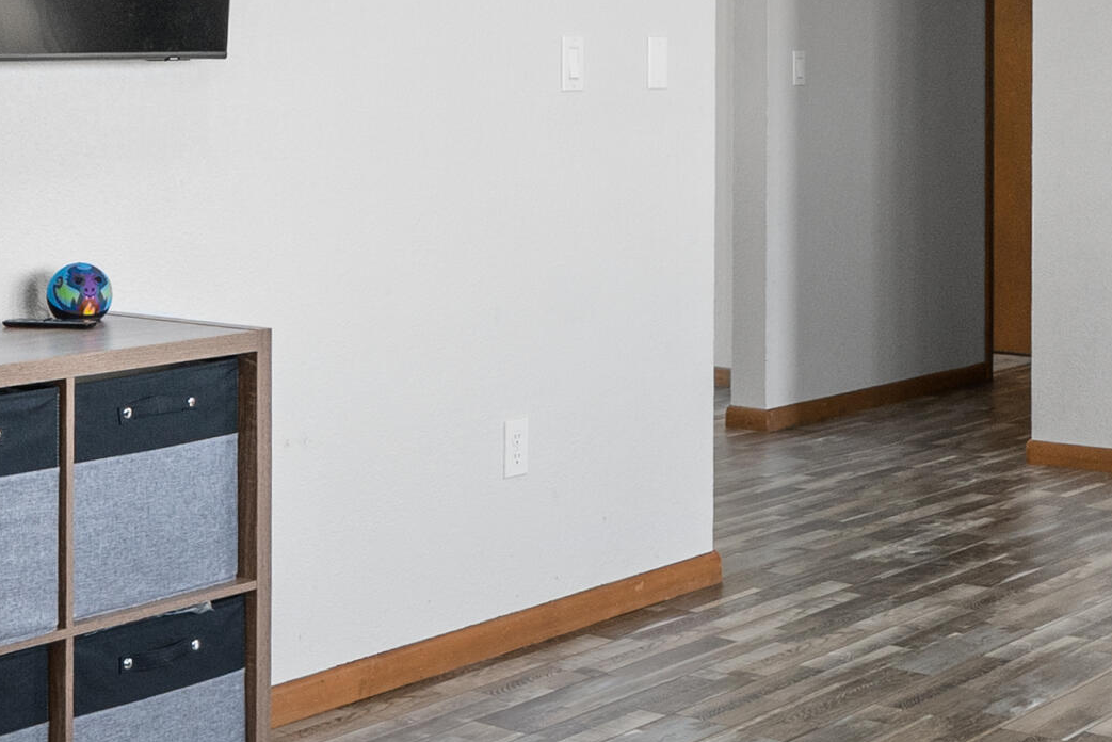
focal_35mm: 69
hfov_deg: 29.2
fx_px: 2132
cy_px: 106
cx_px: 655
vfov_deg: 19.5
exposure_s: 1/15
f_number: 7.1
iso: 320
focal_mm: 16
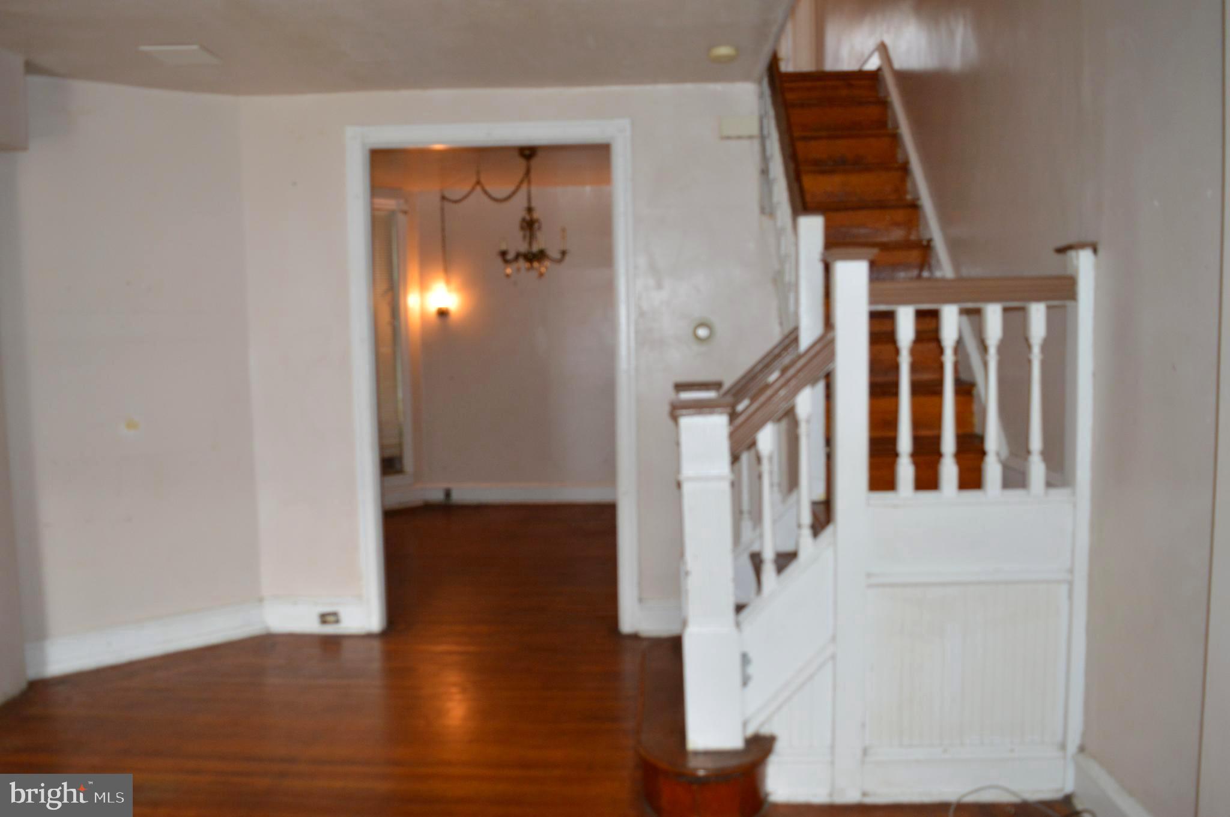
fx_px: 922
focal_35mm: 27
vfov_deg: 47.8
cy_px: 408
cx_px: 615
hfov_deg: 67.4
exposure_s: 1/60
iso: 500
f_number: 3.5
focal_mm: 18
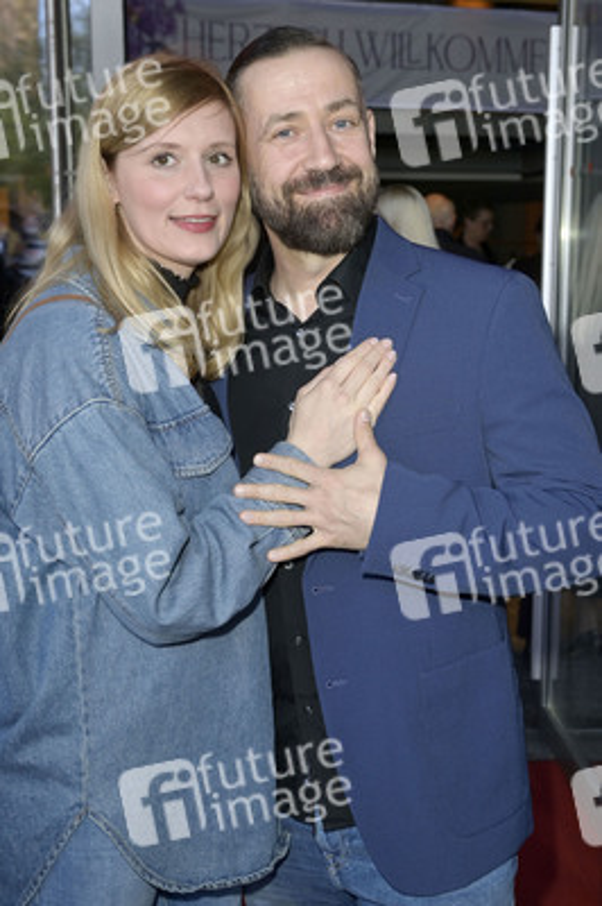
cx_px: 301
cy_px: 453
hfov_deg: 30.5
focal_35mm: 44
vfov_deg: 44.5
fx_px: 1105
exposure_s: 1/160
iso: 500
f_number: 5.6
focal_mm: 44
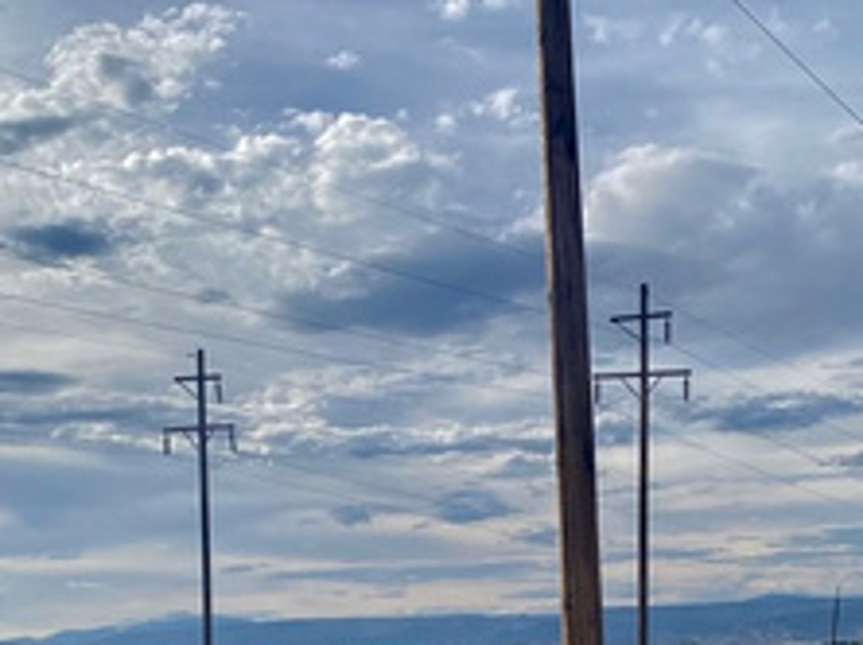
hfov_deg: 25.8
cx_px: 614
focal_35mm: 75
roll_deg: +2.5
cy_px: 730
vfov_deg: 18.7
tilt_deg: -1.5
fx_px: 1868
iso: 32
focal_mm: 4.25
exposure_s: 1/3846
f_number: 1.8
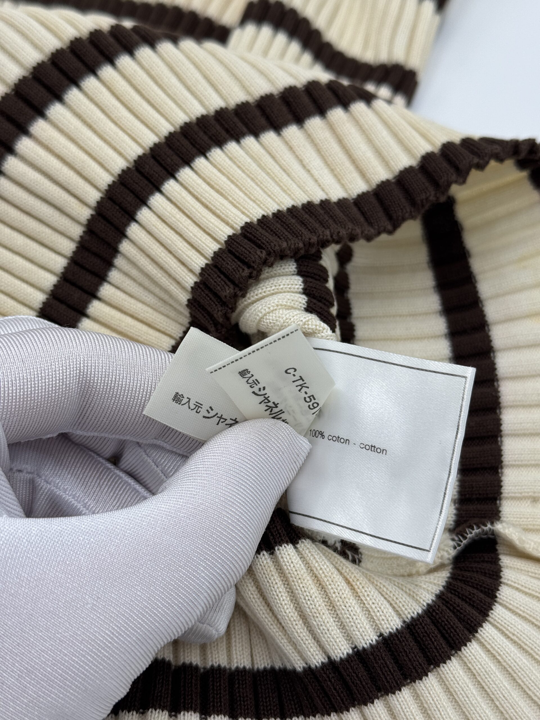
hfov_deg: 30.3
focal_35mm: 48
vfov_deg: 39.7
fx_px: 998
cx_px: 270
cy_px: 360
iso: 64
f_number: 1.78
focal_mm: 6.76
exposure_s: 1/672
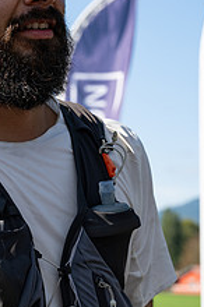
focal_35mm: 123
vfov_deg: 16.7
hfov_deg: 11.0
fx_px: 1049
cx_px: 15
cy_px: 172
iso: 160
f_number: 6.3
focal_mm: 60
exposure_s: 1/640
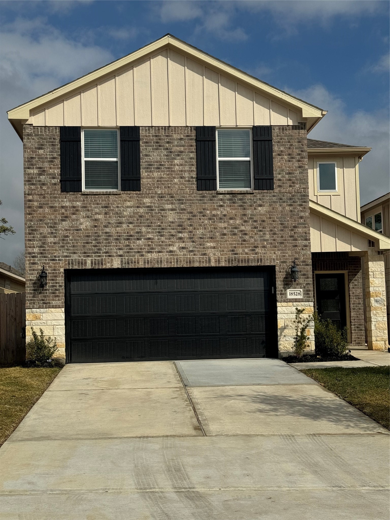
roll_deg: +1.0
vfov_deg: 39.7
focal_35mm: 48
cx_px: 195
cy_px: 260
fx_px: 721
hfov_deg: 30.3
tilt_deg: +3.6
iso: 80
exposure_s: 1/15152
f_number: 1.78
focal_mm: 6.86
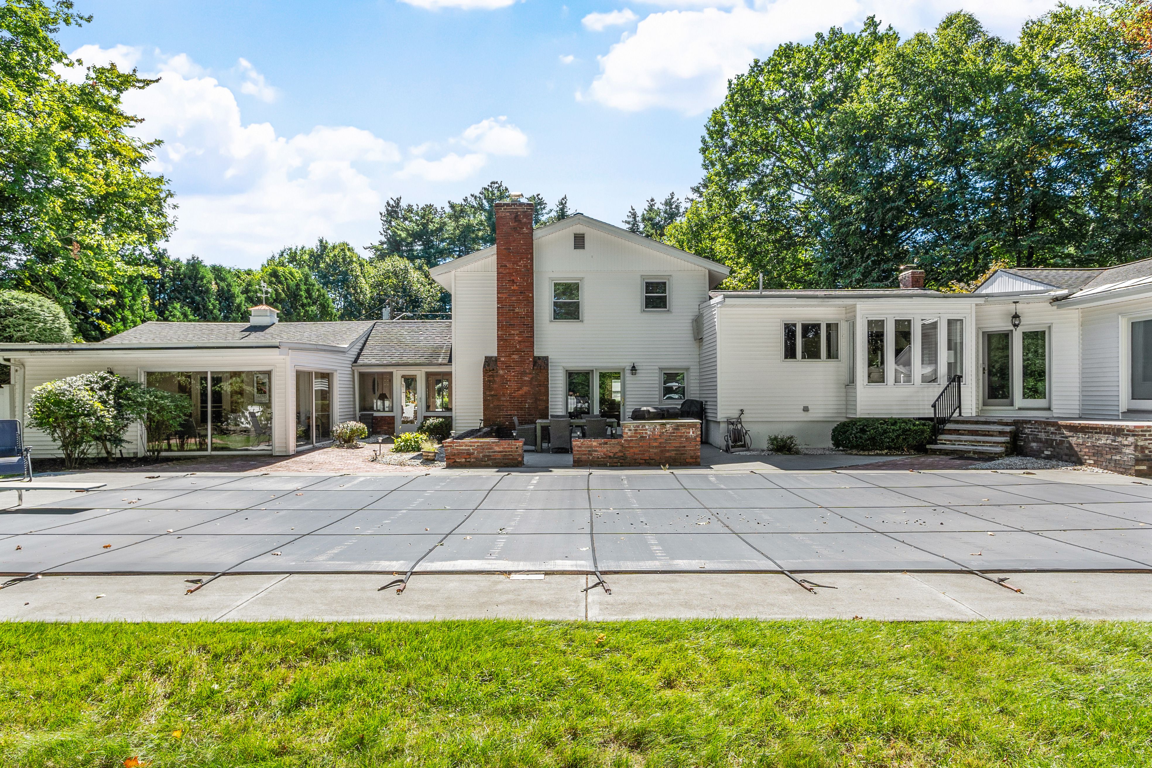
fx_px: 672
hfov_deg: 81.2
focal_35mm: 21
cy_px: 384
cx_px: 576
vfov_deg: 59.5
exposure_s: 1/250
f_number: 8
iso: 100
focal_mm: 14
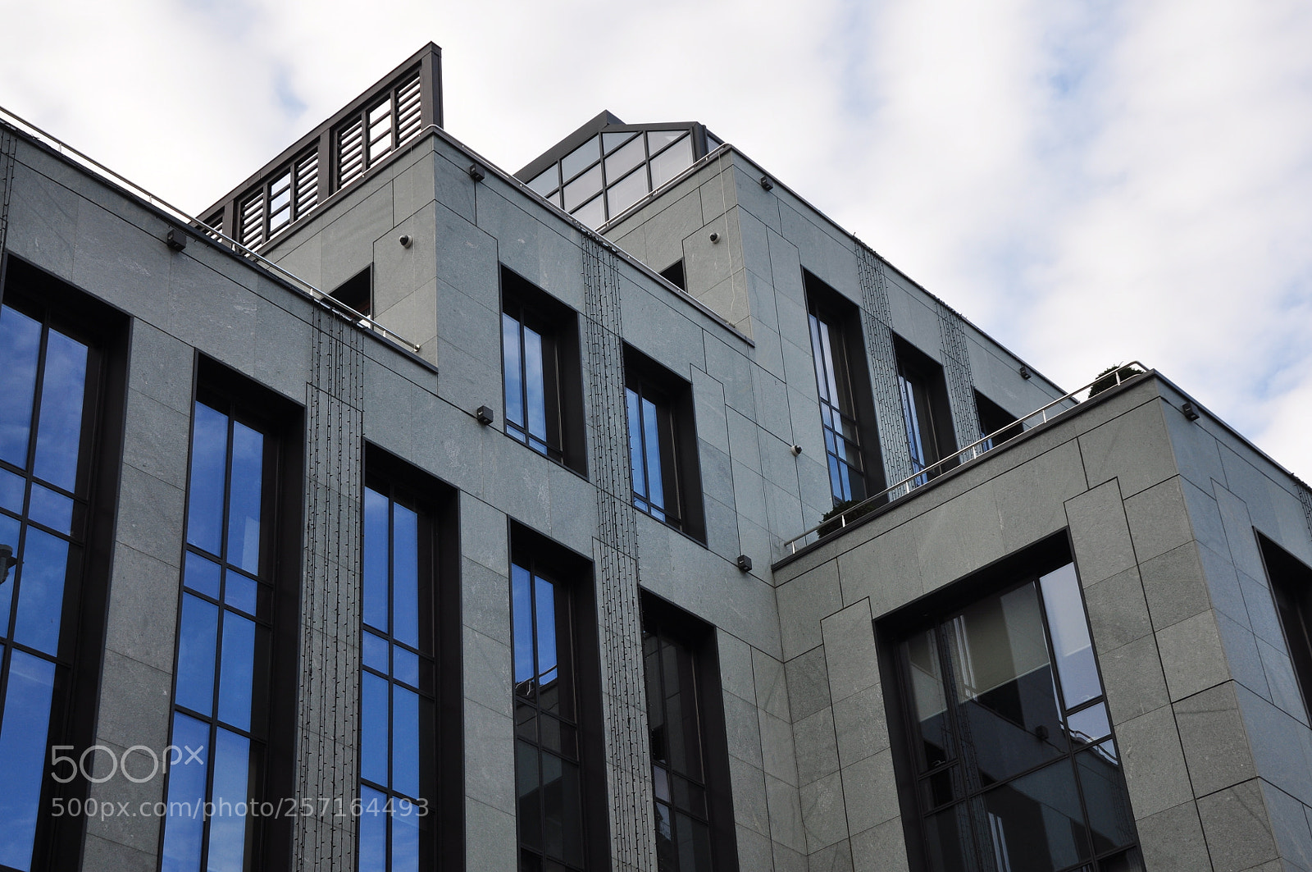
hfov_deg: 31.9
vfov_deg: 21.5
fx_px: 2293
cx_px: 656
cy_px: 436
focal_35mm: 63
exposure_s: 1/125
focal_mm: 42
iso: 200
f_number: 9
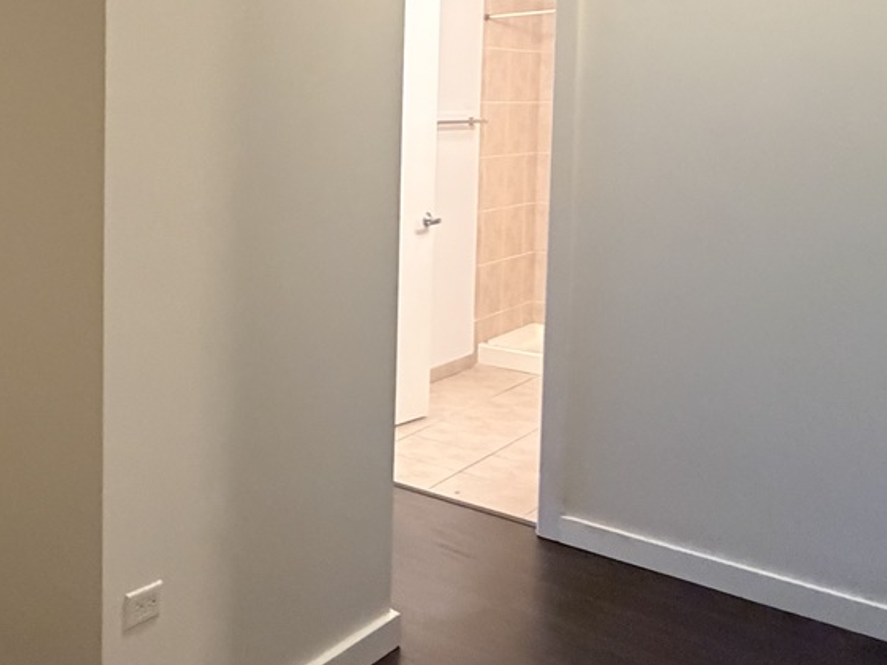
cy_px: 160
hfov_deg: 39.0
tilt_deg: -3.2
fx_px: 922
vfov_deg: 38.6
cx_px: -154
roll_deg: -0.4
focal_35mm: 36
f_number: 2.2
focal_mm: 2.22
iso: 800
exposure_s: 1/60
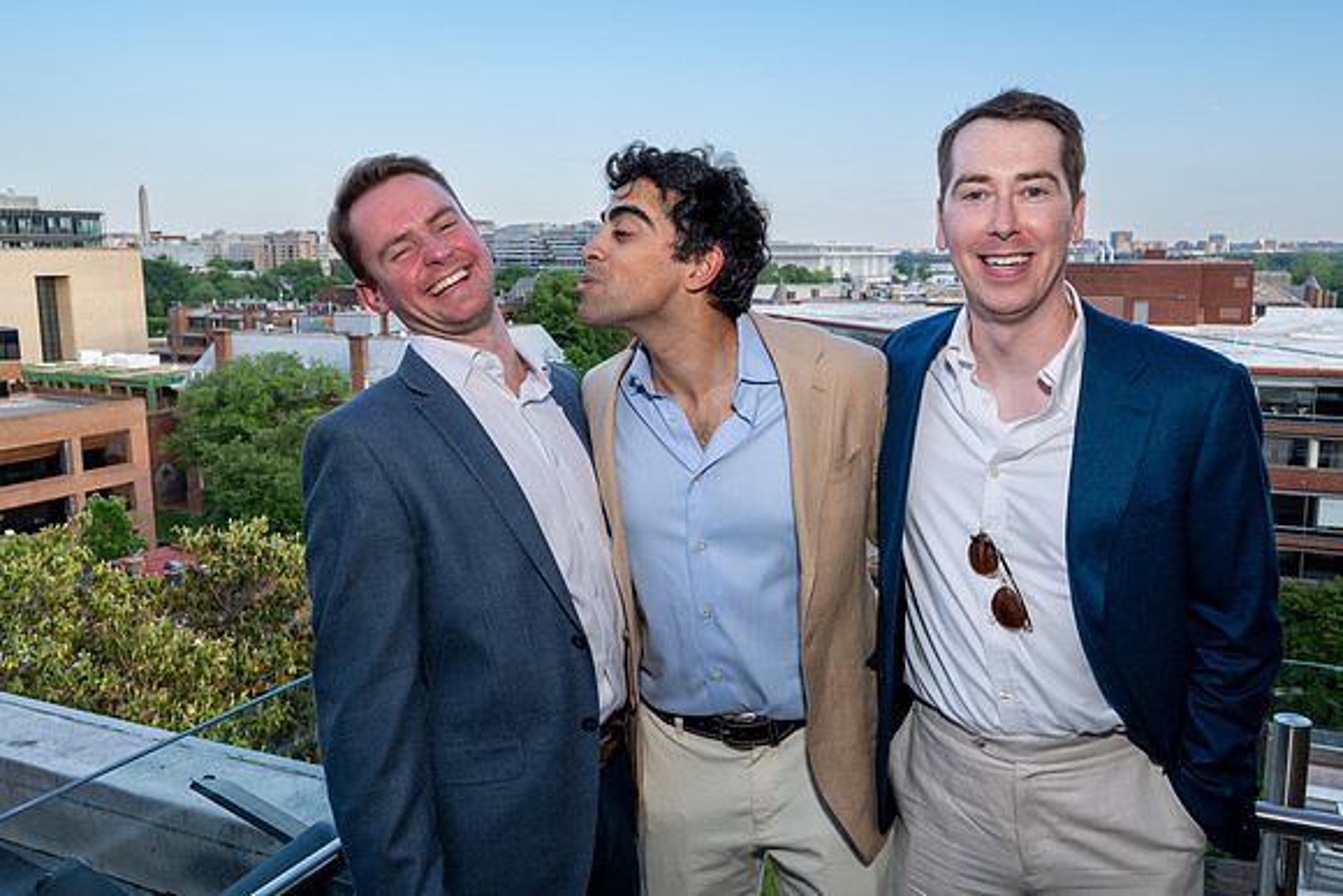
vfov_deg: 43.5
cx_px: 722
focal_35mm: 30
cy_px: 420
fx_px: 1122
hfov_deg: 61.7
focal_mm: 25
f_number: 8
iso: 500
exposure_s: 1/250
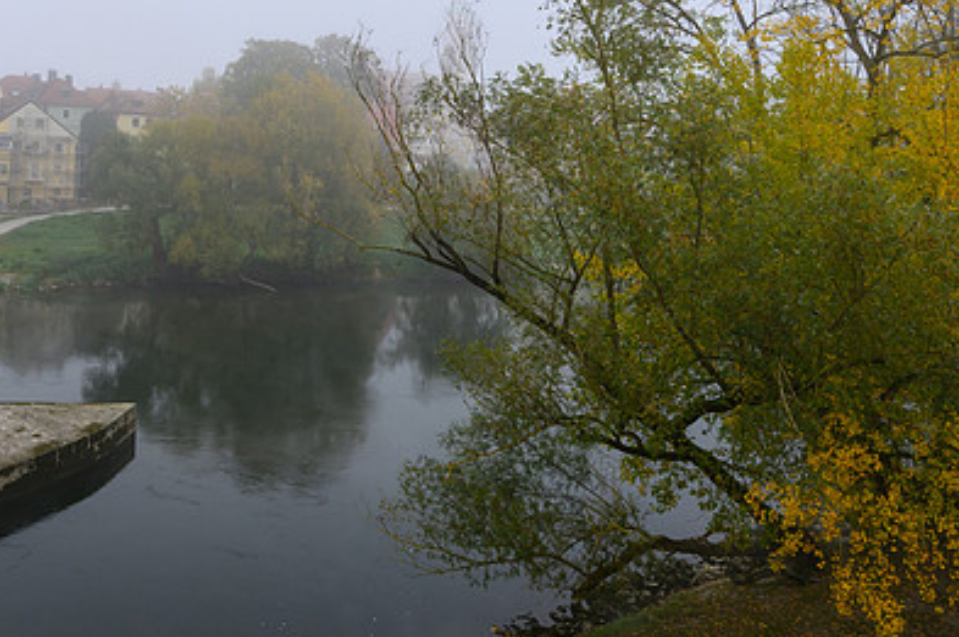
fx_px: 825
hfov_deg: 58.3
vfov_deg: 41.2
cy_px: 171
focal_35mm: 31
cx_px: 283
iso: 250
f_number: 8
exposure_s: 1/160
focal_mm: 14
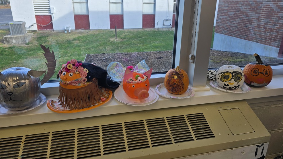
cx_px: 138
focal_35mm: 26
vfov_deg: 44.3
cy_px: 71
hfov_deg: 71.9
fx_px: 195
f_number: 1.7
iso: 16
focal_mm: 6.3
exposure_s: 1/120
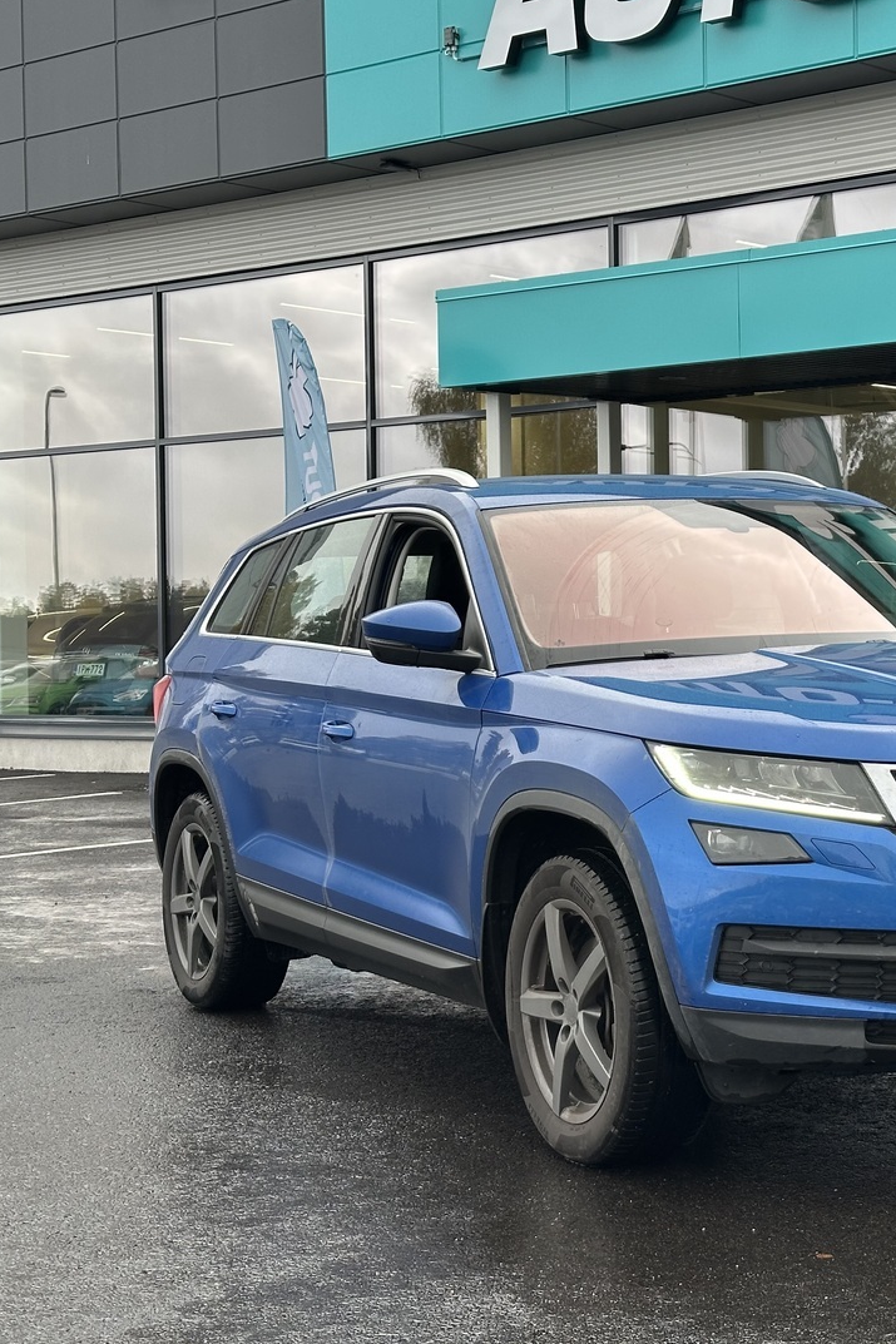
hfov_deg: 20.0
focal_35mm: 67
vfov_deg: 30.1
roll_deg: +1.0
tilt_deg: +0.0
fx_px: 2502
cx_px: 756
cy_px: 670
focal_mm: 6.86
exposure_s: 1/216
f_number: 1.78
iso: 50
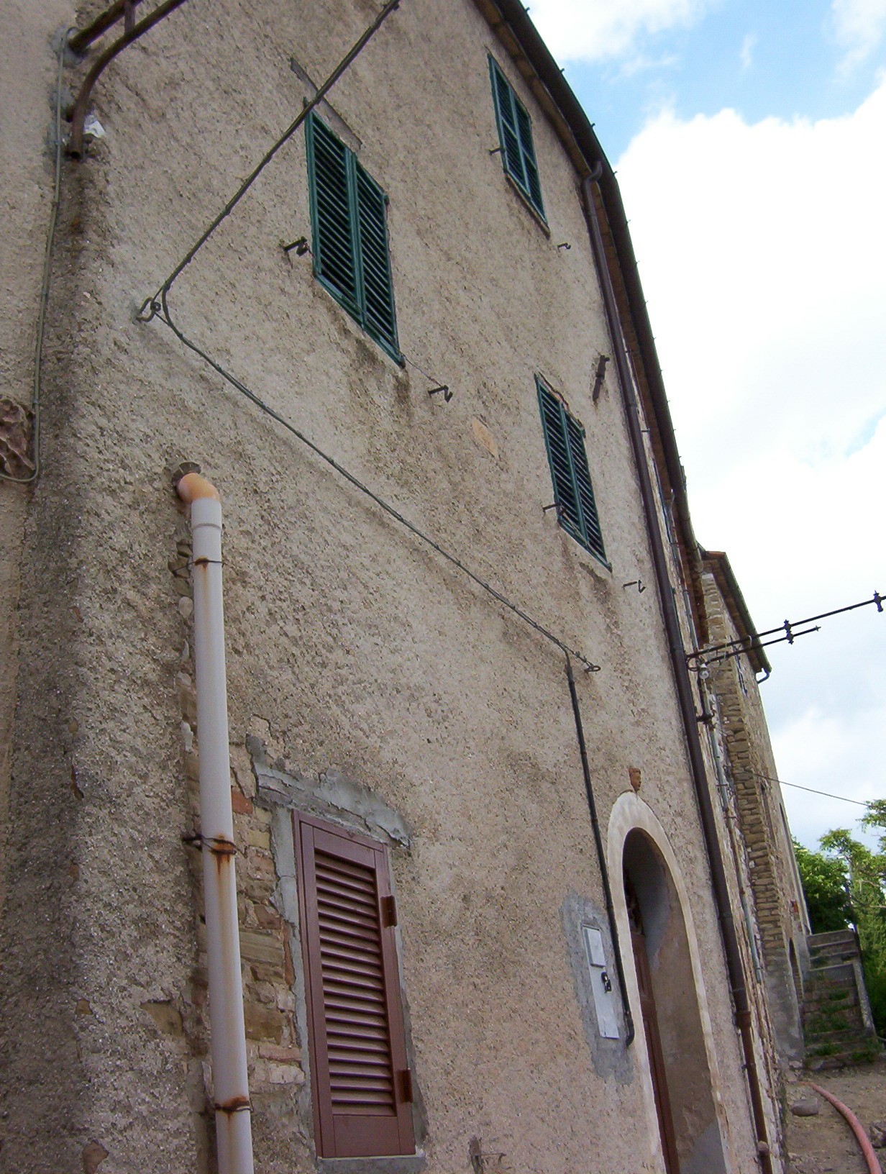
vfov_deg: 51.2
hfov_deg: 39.8
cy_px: 587
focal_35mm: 36
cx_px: 443
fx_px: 1223
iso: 100
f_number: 5.24
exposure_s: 1/336
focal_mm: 5.54
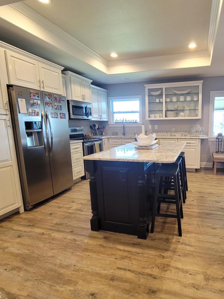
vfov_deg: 87.7
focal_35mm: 18
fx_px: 155
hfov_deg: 68.8
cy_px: 153
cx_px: 156
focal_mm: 2.2
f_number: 2.2
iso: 400
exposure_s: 1/59
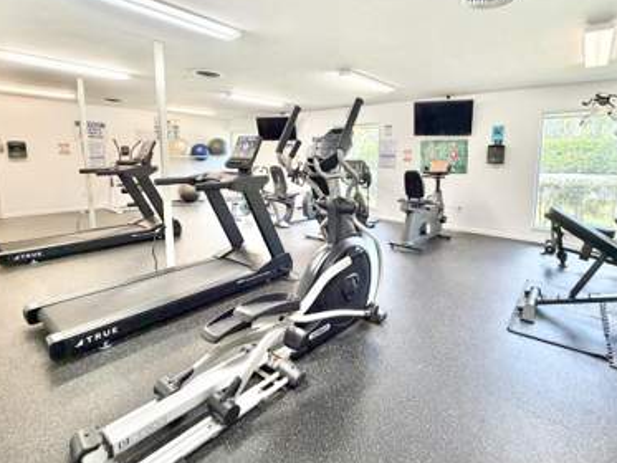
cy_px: 193
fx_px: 321
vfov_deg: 71.1
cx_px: 352
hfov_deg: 87.2
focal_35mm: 18
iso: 250
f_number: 2.2
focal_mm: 2.22
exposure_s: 1/60
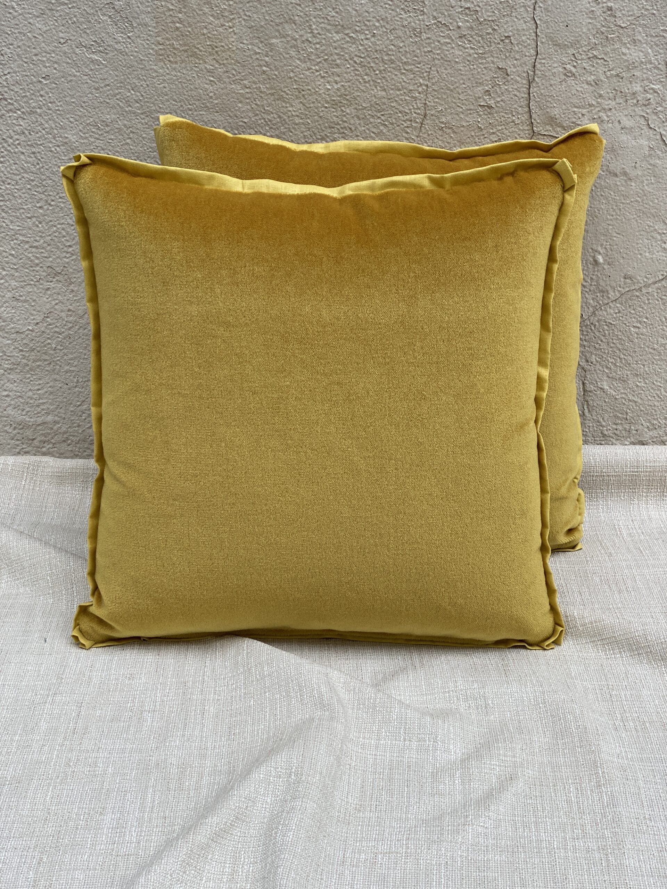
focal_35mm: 52
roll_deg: +0.1
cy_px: 444
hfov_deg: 28.0
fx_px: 1336
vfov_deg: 36.8
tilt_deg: -23.0
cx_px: 334
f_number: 2
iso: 32
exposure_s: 1/122
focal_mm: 6
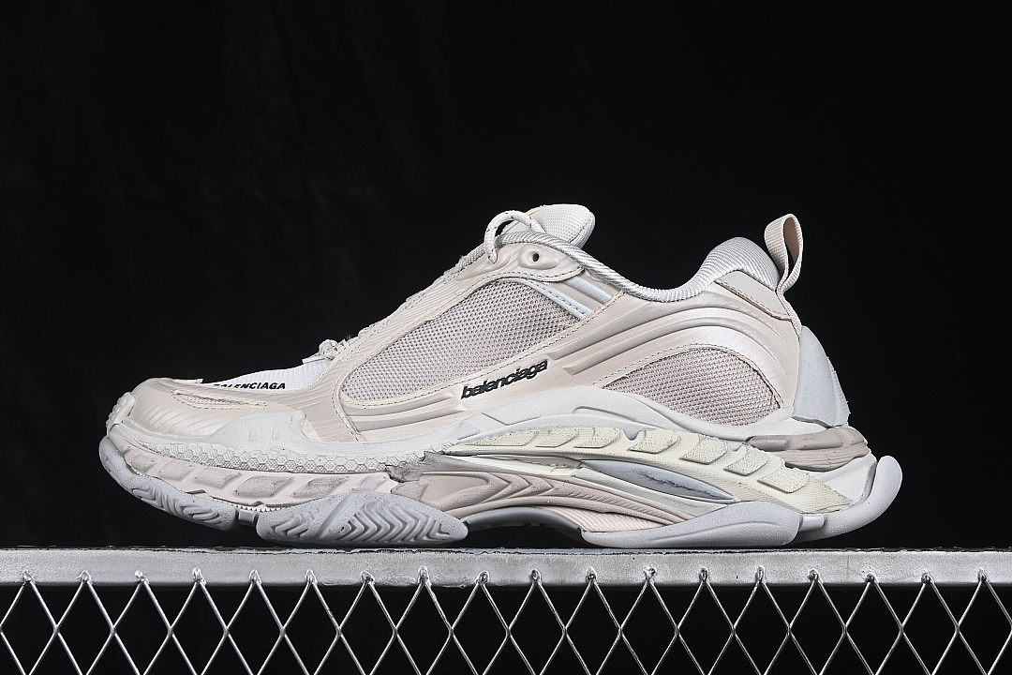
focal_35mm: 75
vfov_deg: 18.2
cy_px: 338
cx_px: 506
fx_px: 2108
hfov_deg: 27.0
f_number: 8
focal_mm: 50
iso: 160
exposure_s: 1/80
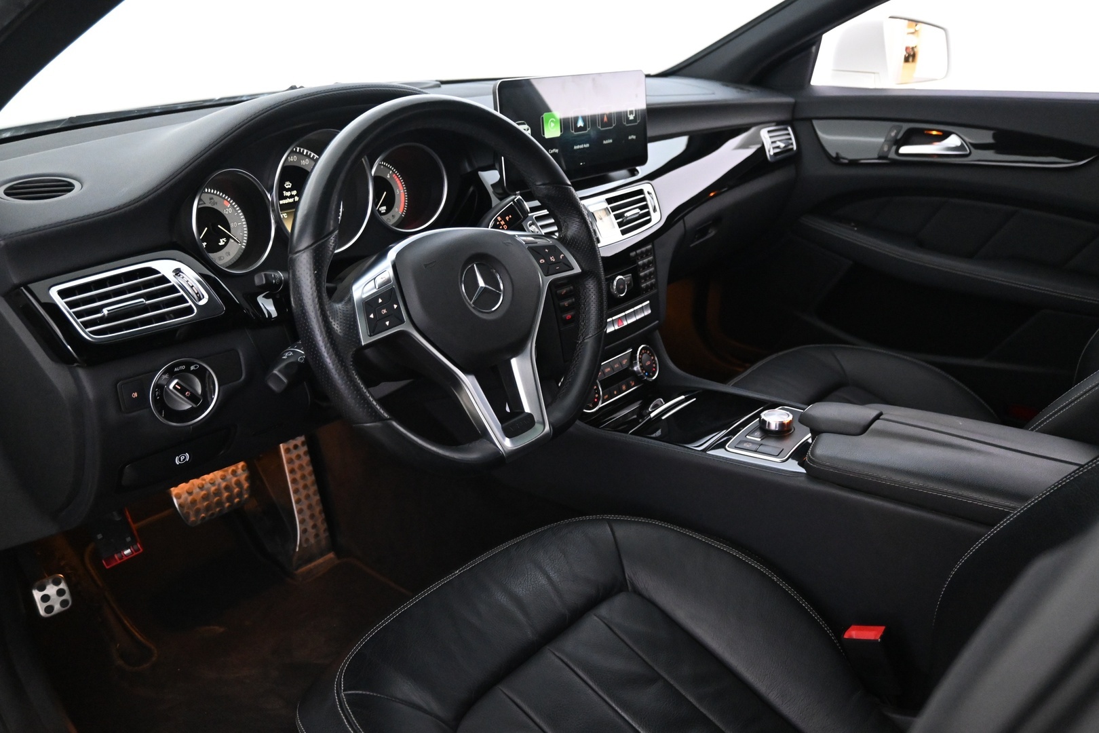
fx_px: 893
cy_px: 366
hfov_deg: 63.2
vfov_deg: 44.6
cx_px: 550
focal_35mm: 29
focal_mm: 19.5
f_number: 3.8
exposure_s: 1/30
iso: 4500
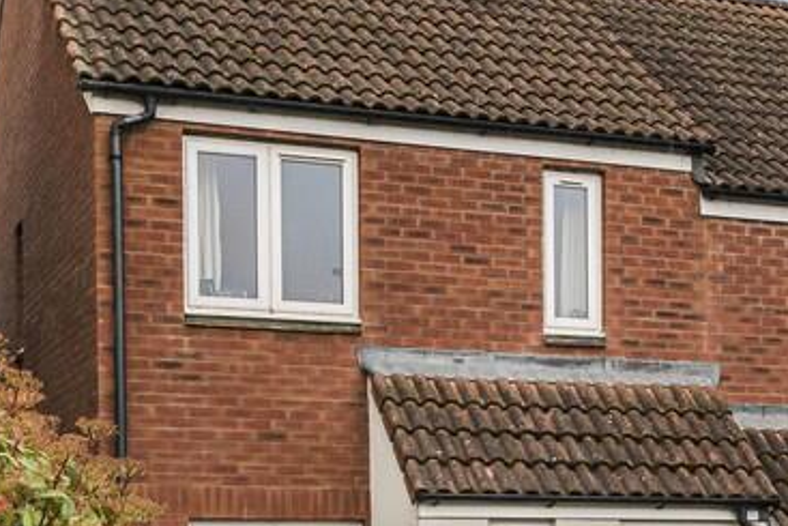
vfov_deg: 16.6
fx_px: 1774
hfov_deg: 24.4
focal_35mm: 81
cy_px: 471
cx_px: 694
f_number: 8
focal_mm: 29
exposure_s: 1/250
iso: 200
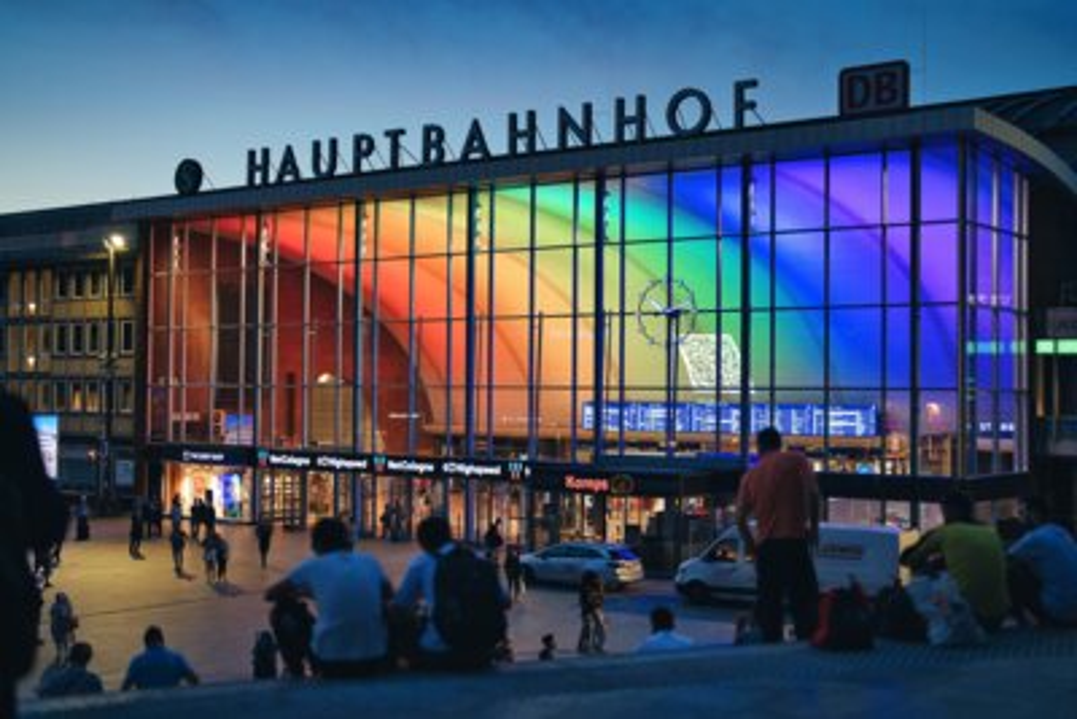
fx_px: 1496
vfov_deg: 27.0
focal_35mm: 50
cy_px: 360
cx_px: 538
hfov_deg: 39.6
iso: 100
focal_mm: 50
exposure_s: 1/80
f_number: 1.2
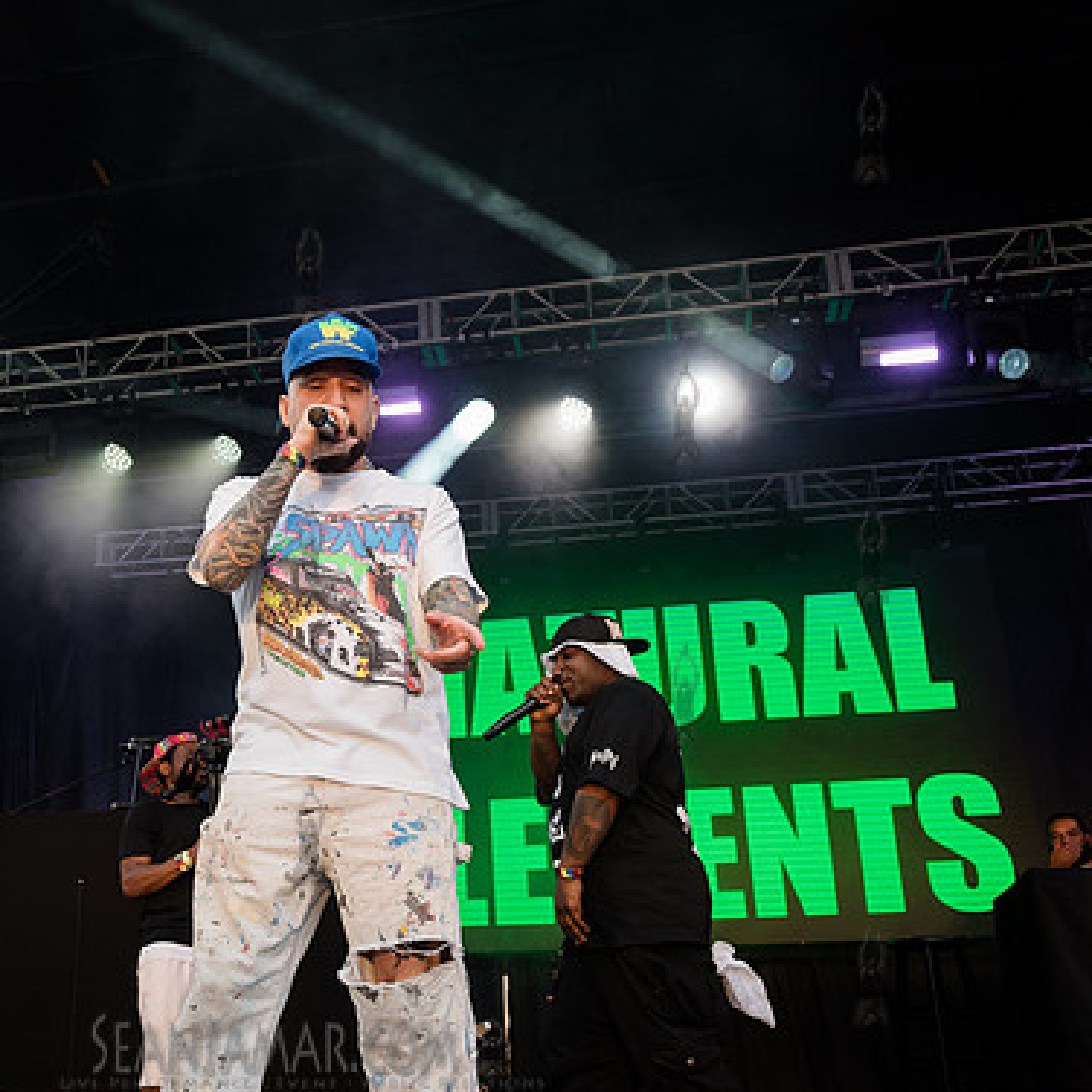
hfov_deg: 37.4
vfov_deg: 38.3
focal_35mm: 44
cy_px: 551
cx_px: 268
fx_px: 1570
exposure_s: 1/800
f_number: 4.5
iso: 1000
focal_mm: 31
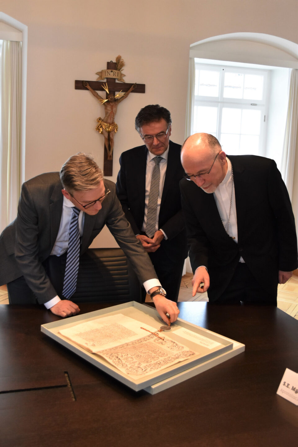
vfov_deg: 57.2
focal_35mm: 33
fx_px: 410
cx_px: 149
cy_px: 224
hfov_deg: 40.0
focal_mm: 22
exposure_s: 1/100
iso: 1250
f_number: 5
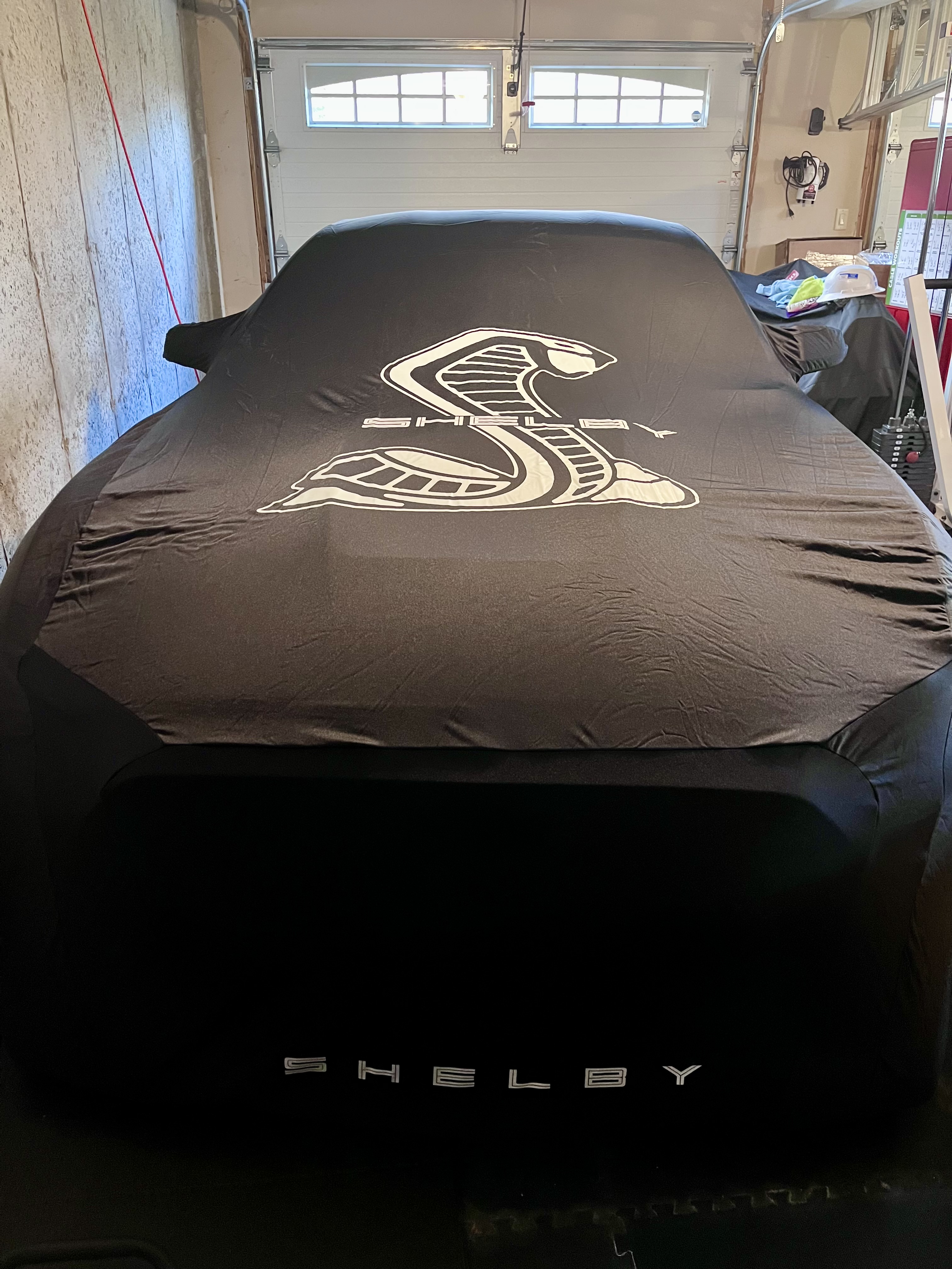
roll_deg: +0.3
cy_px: 634
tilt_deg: -24.9
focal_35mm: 26
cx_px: 476
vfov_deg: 67.3
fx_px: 953
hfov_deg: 53.1
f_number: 1.6
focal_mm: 5.1
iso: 640
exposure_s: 1/30
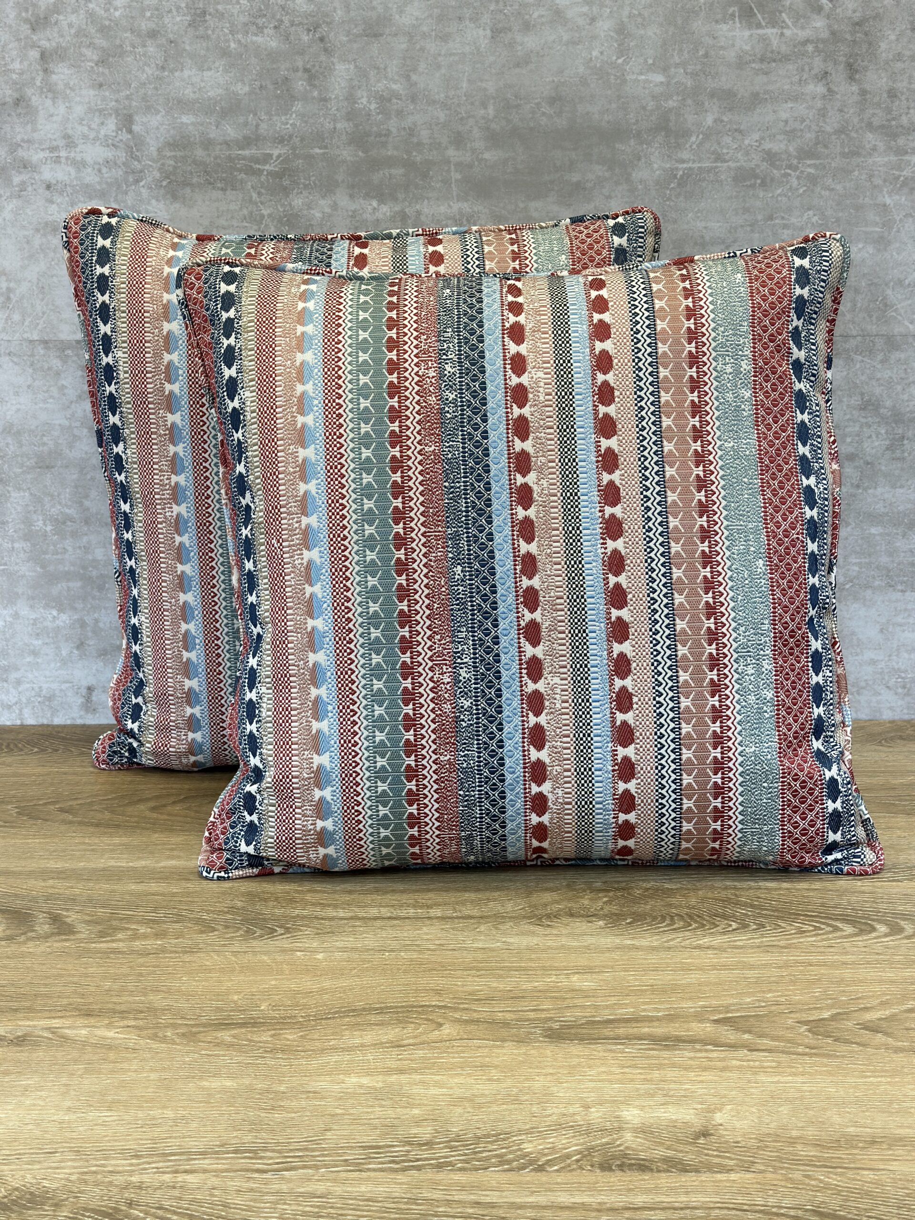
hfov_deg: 30.3
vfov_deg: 39.7
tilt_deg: -15.5
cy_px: 610
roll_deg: +0.4
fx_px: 1692
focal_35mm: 48
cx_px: 458
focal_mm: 6.86
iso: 80
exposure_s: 1/120
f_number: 1.78
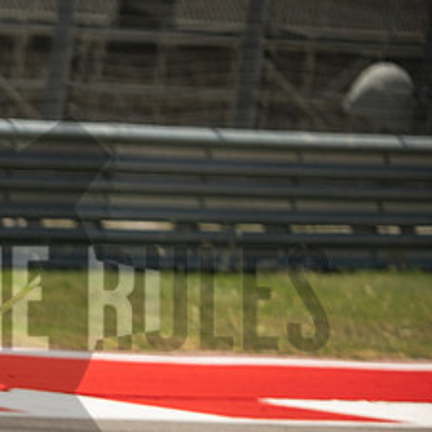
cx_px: -75
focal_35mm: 916
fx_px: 12933
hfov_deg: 1.9
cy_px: 301
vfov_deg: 1.9
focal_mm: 280
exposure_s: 1/1600
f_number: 2.8
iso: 160
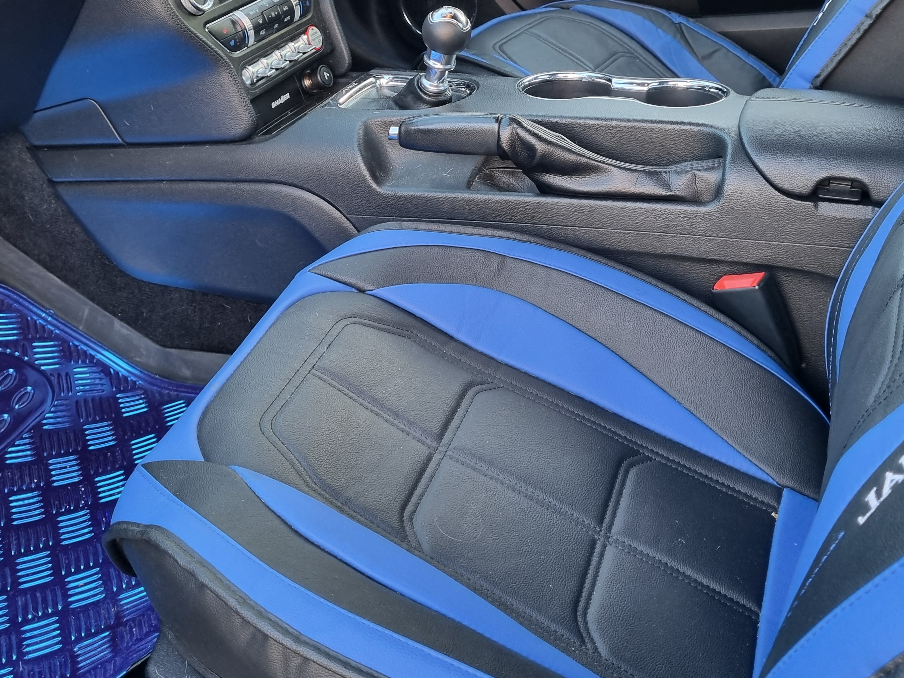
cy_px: 242
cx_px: 412
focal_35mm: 40
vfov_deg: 35.7
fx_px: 1045
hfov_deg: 46.7
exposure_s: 1/100
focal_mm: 5.4
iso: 200
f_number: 1.8
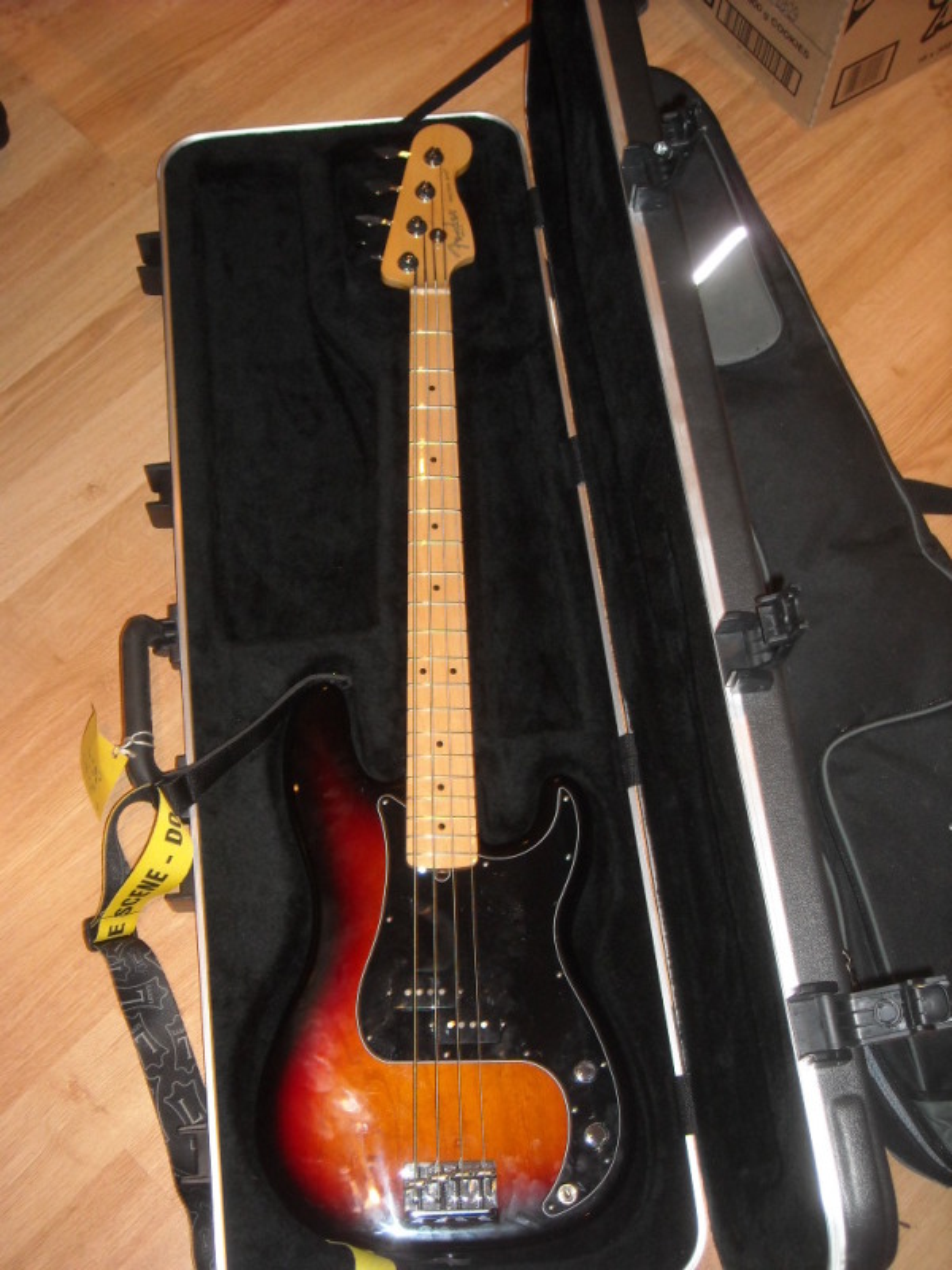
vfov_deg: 42.9
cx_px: 476
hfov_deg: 32.9
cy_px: 635
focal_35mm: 44
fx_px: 1613
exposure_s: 1/60
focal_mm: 7.1
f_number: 3.1
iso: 200
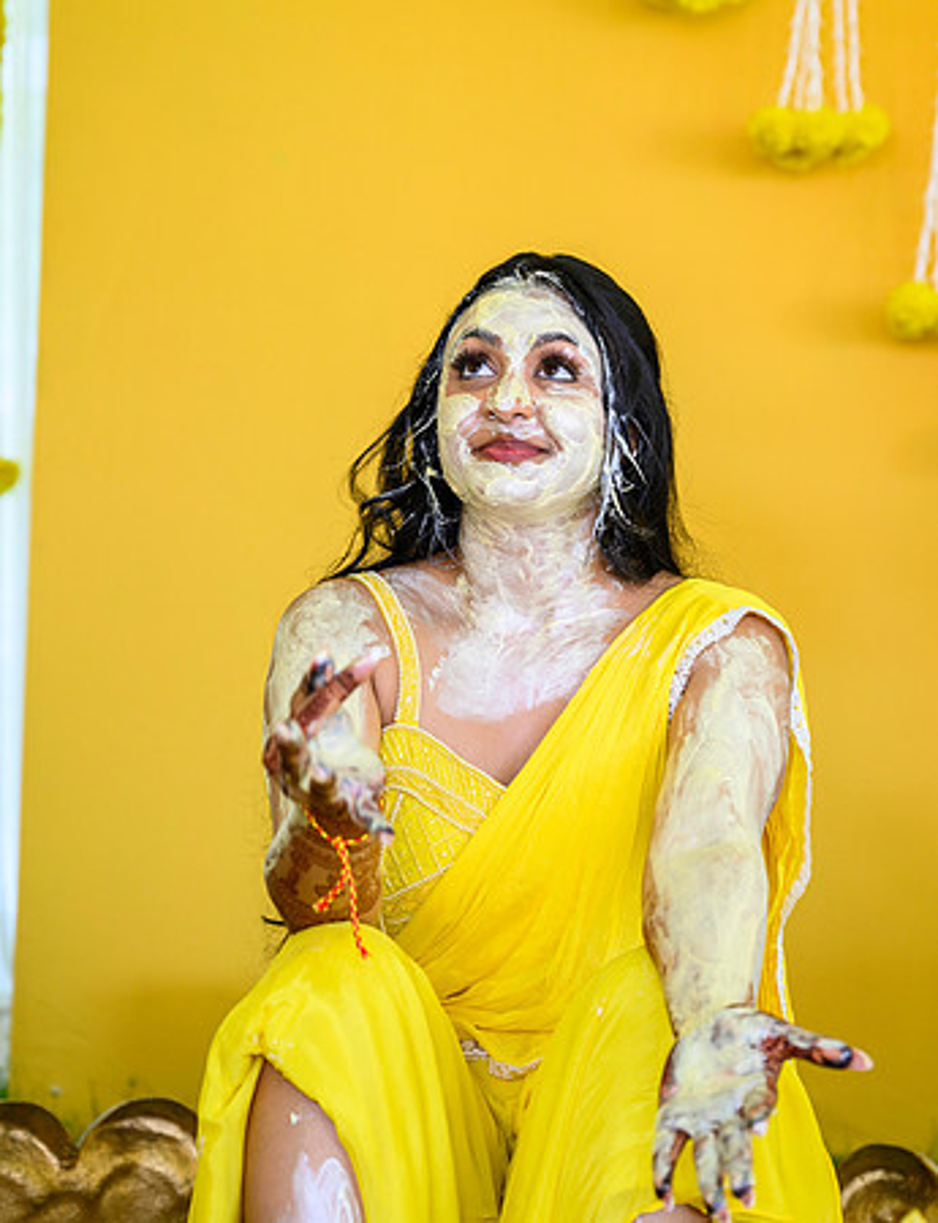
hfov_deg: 14.0
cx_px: 540
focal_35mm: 107
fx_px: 3809
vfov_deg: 18.2
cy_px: 588
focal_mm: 70
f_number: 3.5
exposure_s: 1/125
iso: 640
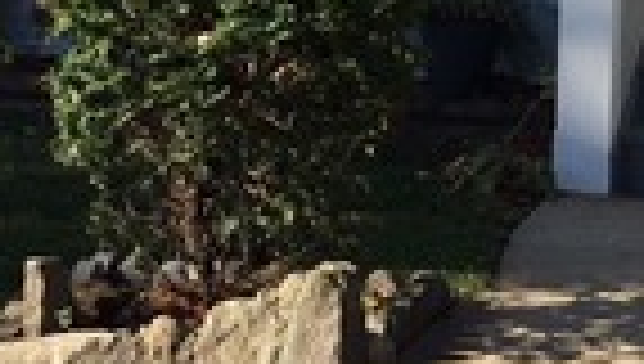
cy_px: -440
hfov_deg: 15.0
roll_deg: -2.2
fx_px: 2412
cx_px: 576
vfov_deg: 8.1
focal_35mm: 141
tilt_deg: +5.1
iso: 32
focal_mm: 4.15
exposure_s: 1/942
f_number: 2.2
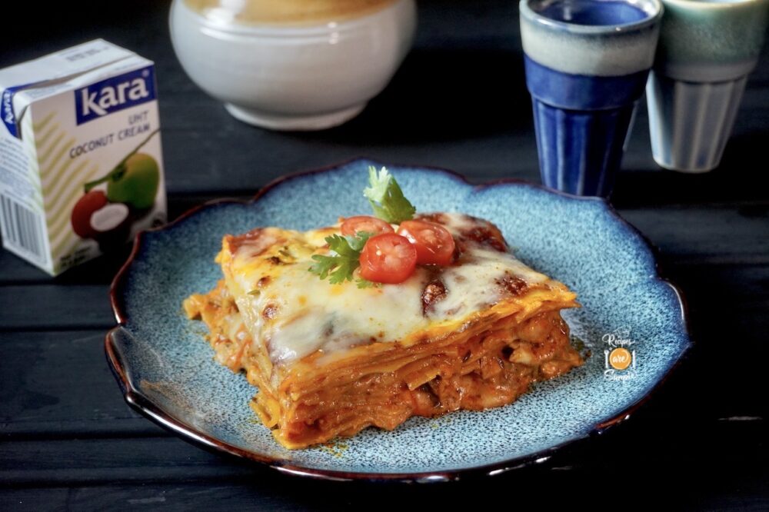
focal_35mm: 58
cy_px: 256
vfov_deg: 23.2
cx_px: 384
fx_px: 1249
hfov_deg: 34.2
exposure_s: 1/60
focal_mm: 39
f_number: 5.6
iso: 1250
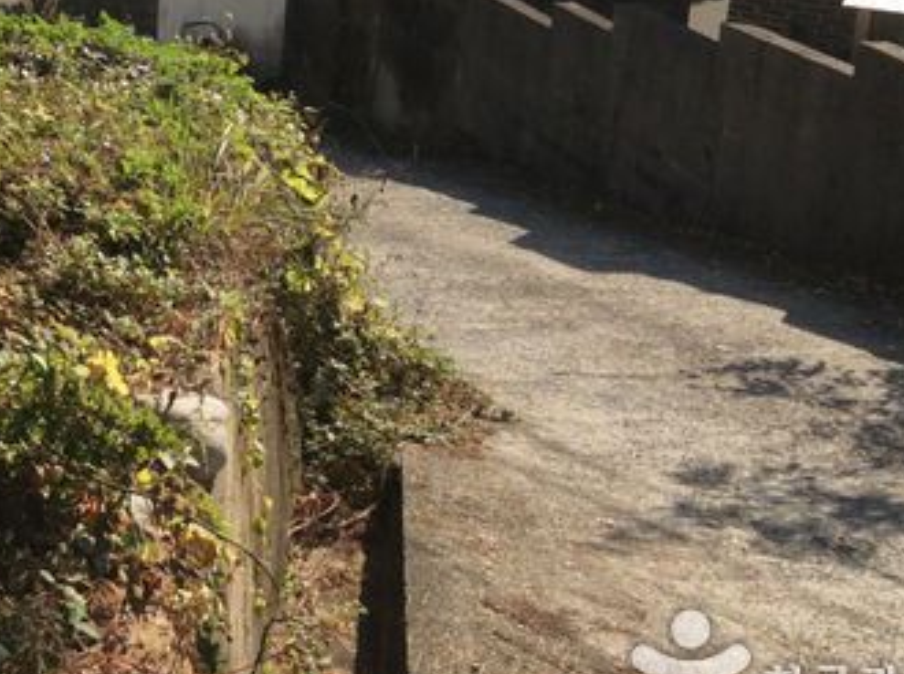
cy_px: 71
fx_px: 1824
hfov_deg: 27.0
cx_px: 125
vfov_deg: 20.5
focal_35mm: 70
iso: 32
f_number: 2.4
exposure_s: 1/1244
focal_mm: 3.3
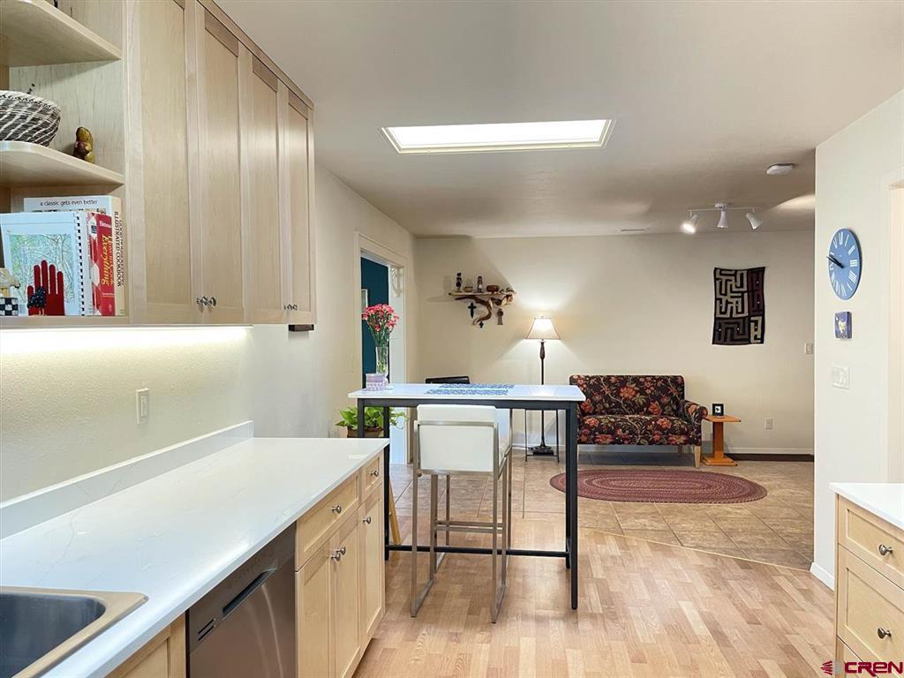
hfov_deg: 67.3
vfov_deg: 53.1
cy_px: 339
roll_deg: +0.6
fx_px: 679
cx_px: 452
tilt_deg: -2.5
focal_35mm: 26
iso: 400
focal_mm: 5.1
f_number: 1.6
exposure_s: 1/60
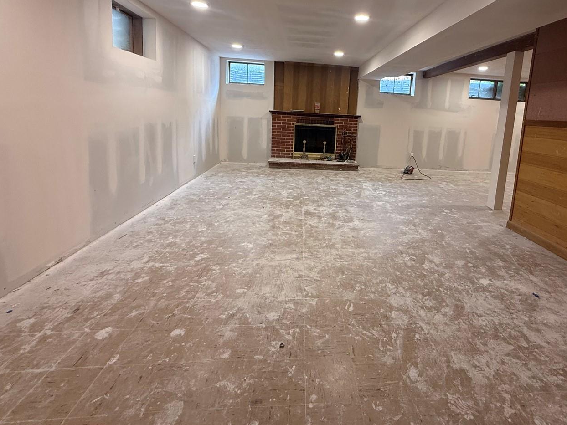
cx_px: 331
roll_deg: -3.2
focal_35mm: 18
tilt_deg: -8.5
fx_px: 295
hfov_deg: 87.0
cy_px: 155
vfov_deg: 70.2
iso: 250
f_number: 2.2
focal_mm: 2.22
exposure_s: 1/120
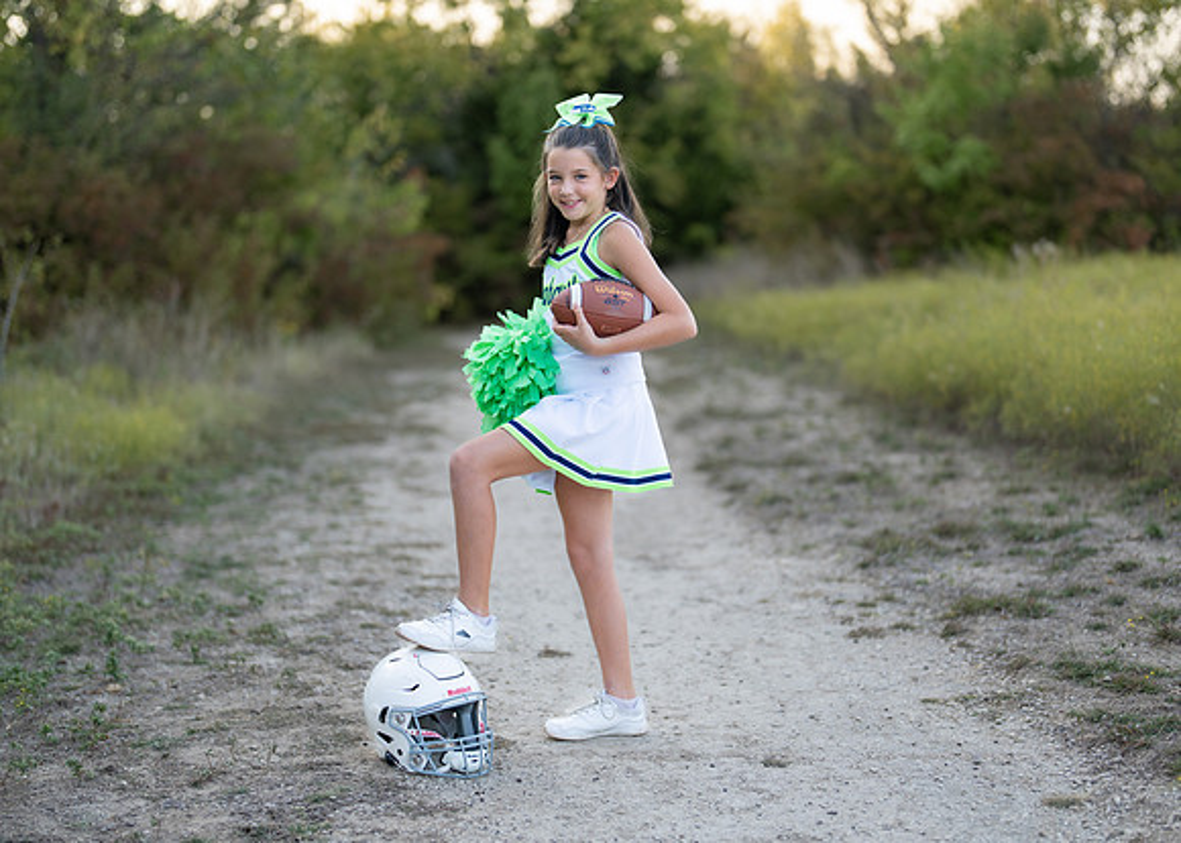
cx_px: 585
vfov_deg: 24.6
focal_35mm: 58
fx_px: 1929
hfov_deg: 34.0
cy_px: 429
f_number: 1.2
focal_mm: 50
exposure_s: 1/1000
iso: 100
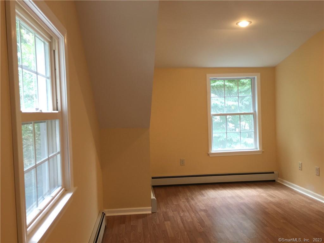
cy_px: 122
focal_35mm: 29
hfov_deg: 61.7
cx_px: 162
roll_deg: +2.3
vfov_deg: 48.2
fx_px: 271
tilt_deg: -0.6
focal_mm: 4.15
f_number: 2.2
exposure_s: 1/30
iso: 64
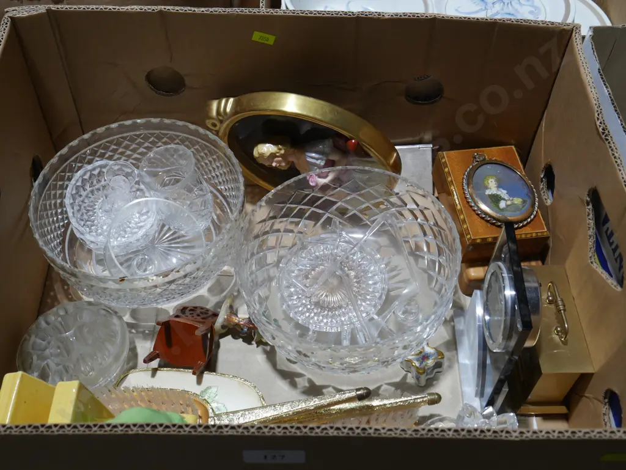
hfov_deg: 44.8
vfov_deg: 34.4
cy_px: 235
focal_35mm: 42
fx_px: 760
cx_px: 313
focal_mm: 21
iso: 320
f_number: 5.6
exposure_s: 1/60
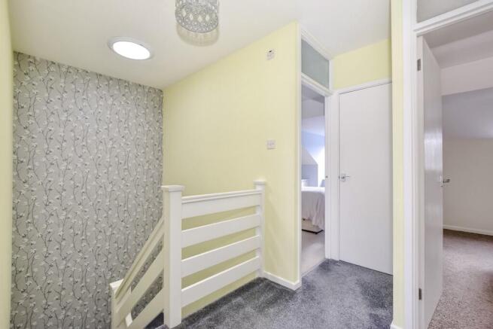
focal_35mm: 15
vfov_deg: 77.4
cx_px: 246
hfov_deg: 100.4
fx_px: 205
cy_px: 164
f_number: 8
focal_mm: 10
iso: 640
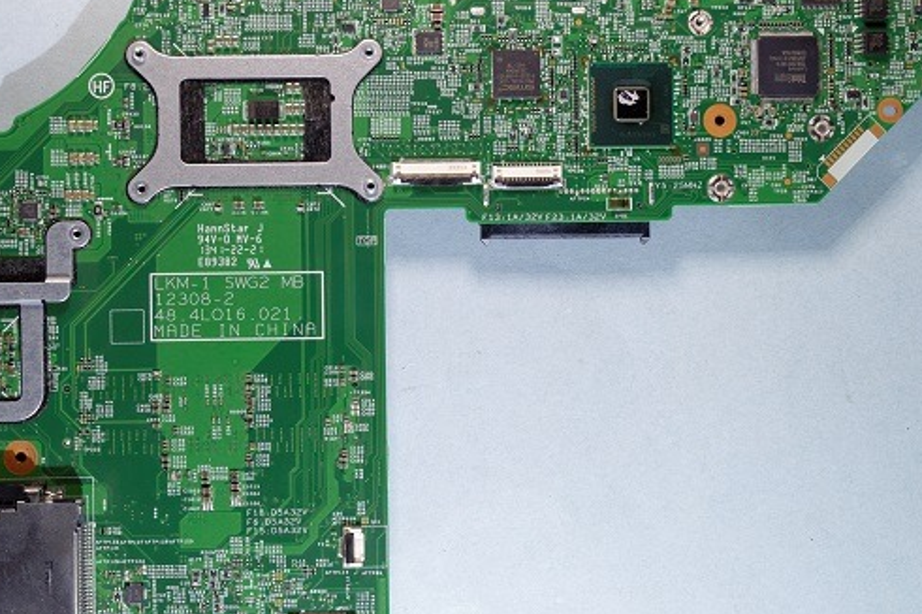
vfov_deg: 25.6
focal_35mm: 53
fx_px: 1350
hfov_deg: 37.6
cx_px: 376
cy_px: 301
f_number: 8
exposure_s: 1/6
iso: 100
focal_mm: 23
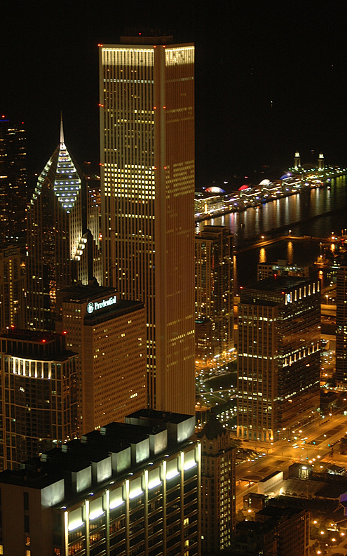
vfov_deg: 19.3
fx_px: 1634
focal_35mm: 108
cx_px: 183
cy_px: 277
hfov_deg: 12.1
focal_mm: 70
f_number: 4
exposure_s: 1/1.3
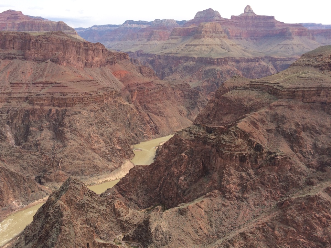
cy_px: 124
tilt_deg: -16.2
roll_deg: +0.2
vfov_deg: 48.2
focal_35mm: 29
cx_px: 166
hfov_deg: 61.7
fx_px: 277
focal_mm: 4.15
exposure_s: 1/1053
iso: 32
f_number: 2.2
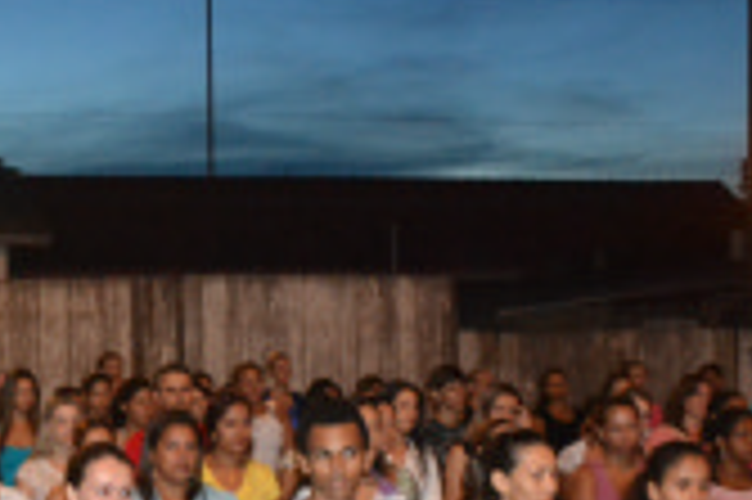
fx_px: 1878
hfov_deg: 21.3
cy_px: 439
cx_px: -104
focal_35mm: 90
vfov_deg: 15.0
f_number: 3.5
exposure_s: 1/60
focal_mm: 20
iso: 3200
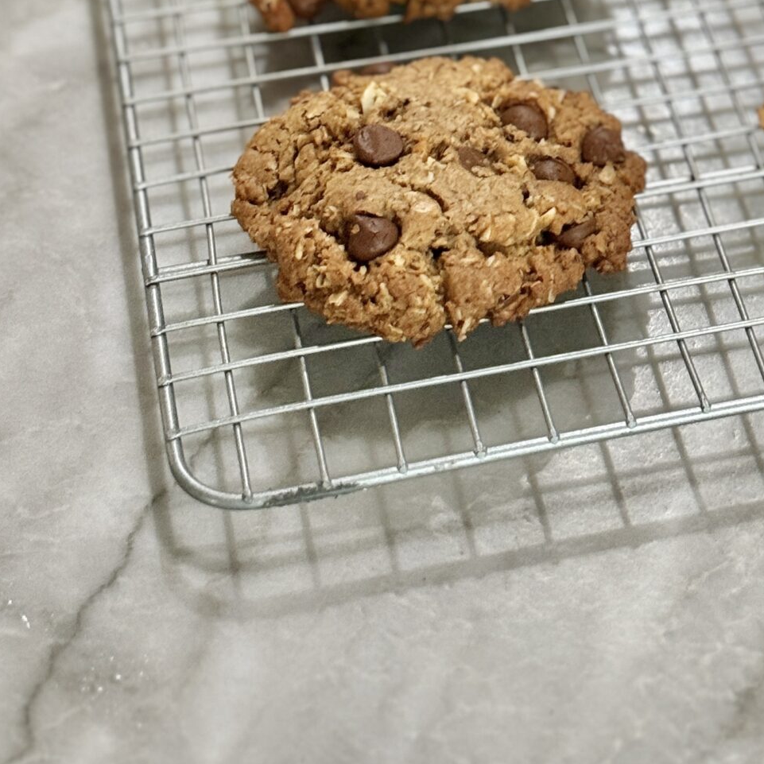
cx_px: 682
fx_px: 2822
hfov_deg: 15.3
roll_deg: -1.0
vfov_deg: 14.7
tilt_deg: -32.6
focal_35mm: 113
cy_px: -234
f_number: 1.78
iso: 250
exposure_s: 1/40
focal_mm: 6.76
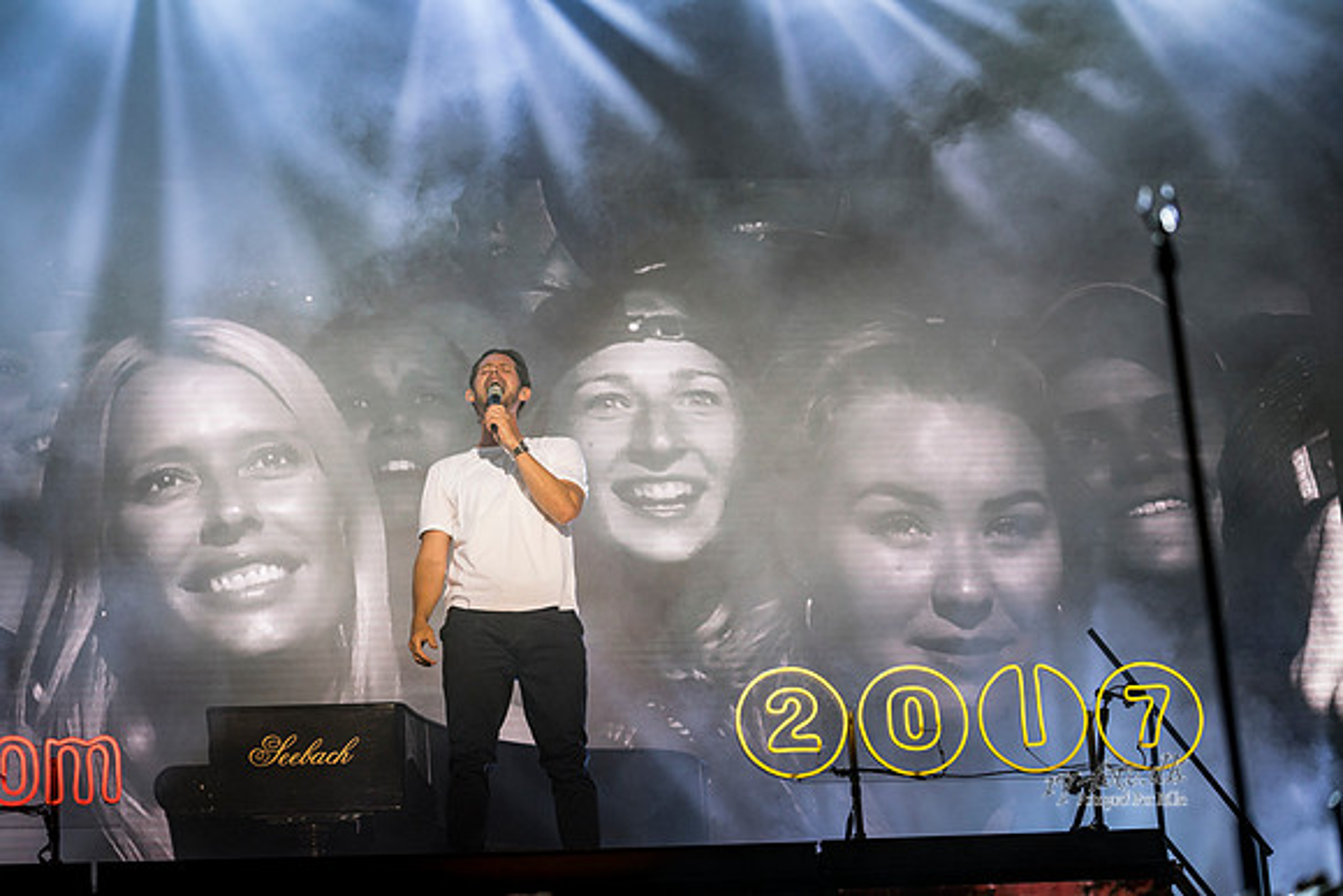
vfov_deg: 15.4
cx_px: 672
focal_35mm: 89
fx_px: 3321
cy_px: 448
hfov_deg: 22.9
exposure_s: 1/1000
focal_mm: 89
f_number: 2.8
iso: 1000
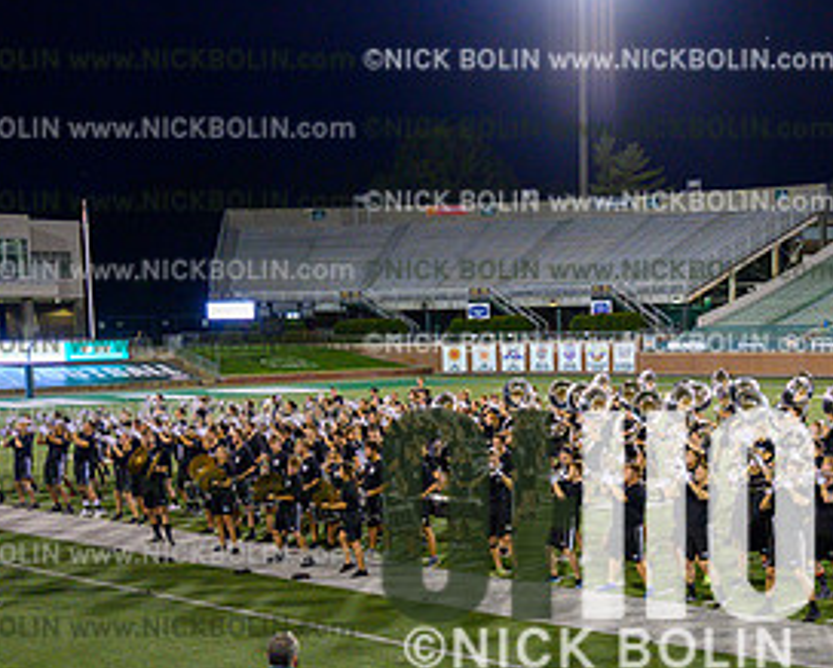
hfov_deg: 31.0
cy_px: 555
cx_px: 597
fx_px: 1480
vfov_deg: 24.9
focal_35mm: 60
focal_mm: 30
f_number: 4
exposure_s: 1/1000
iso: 4000
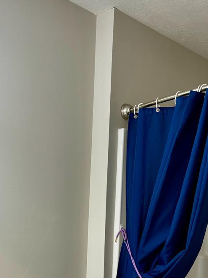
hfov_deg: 25.0
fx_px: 465
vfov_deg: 31.2
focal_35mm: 58
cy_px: 266
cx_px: 58
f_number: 1.6
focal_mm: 5.96
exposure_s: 1/60
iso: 80
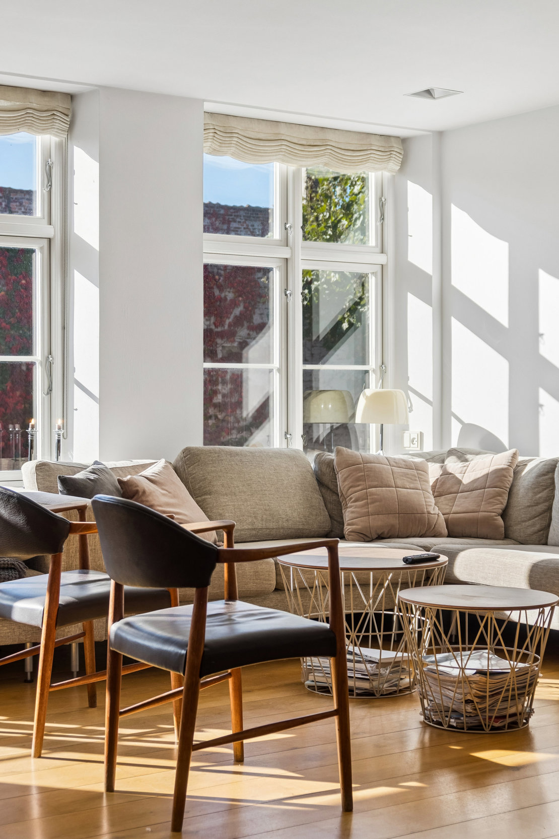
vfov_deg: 35.1
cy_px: 420
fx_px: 1328
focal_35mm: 57
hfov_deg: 23.8
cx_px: 280
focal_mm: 38
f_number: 4
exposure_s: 1/400
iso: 200
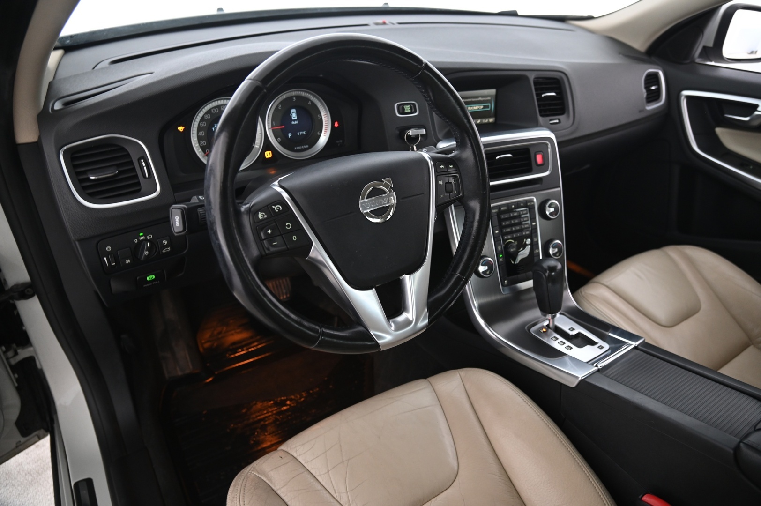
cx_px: 380
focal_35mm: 24
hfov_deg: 73.8
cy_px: 253
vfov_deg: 53.1
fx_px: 507
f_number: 4
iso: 2000
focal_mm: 24
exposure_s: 1/15
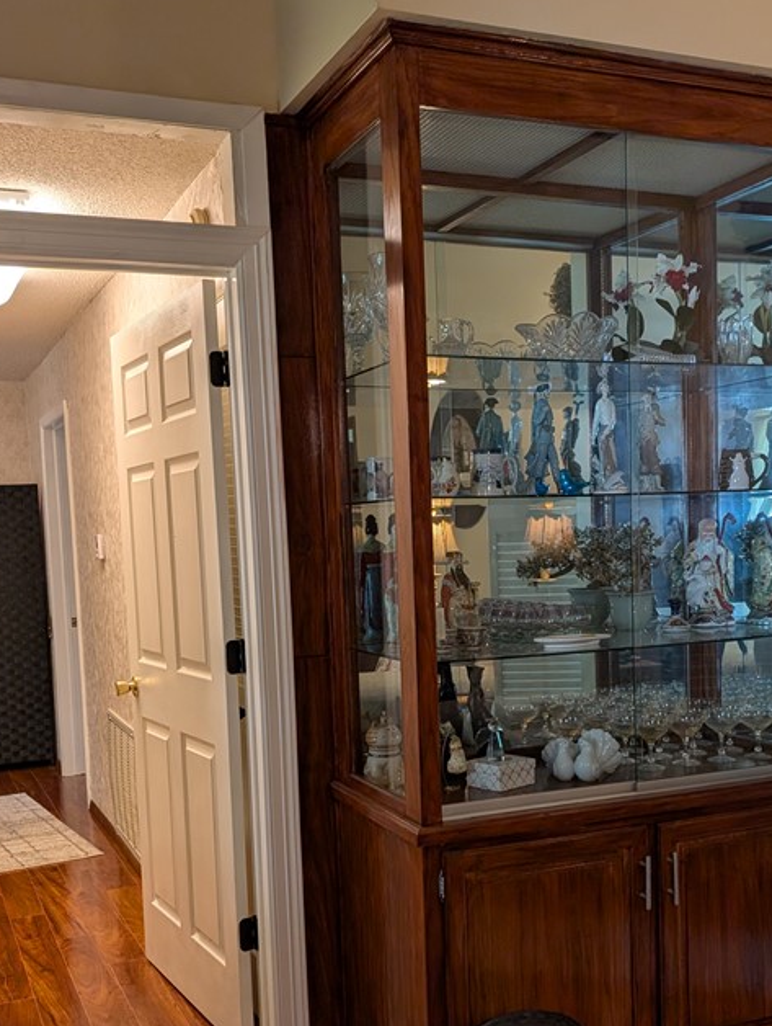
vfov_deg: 47.4
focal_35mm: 39
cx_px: 420
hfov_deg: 36.9
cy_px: 636
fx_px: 1157
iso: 255
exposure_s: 1/120
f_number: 1.68
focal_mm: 6.9
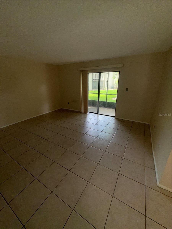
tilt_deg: -19.5
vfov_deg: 102.1
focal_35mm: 14
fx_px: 93
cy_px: 114
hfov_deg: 85.7
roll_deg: +0.0
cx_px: 86
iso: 40
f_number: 2.2
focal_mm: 2.22
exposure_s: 1/122
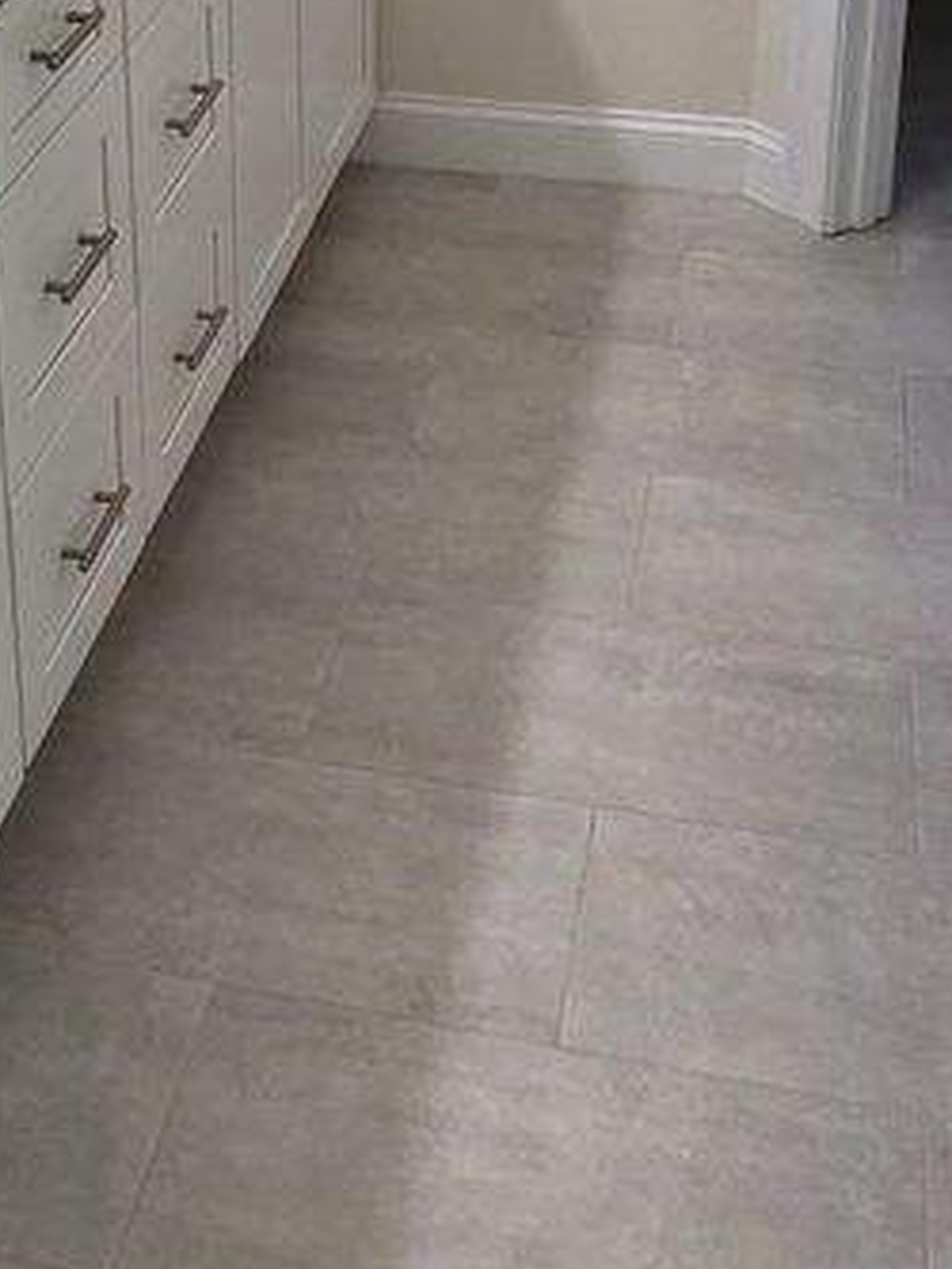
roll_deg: +0.9
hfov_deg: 24.2
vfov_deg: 29.8
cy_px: -30
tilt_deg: -19.8
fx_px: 2199
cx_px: 251
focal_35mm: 60
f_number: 1.6
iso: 100
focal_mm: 5.96
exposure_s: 1/224
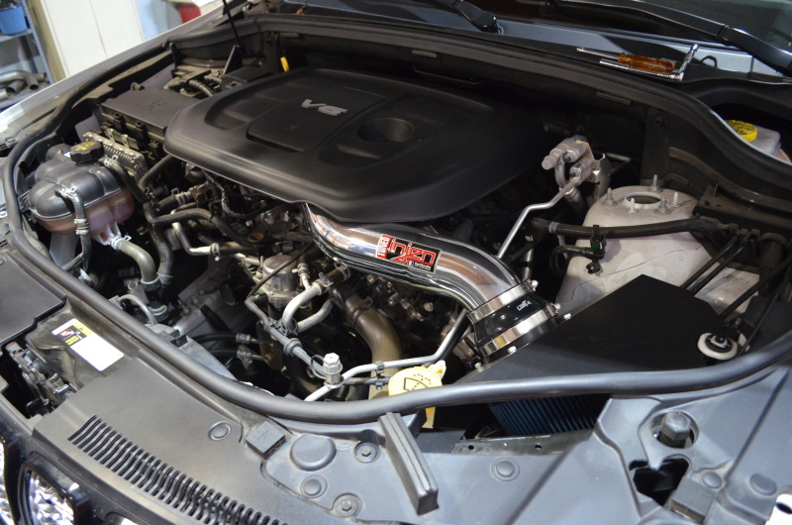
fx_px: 593
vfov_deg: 47.7
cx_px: 396
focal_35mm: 27
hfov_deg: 67.5
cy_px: 262
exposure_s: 1/30
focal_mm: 18
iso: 2000
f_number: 3.5
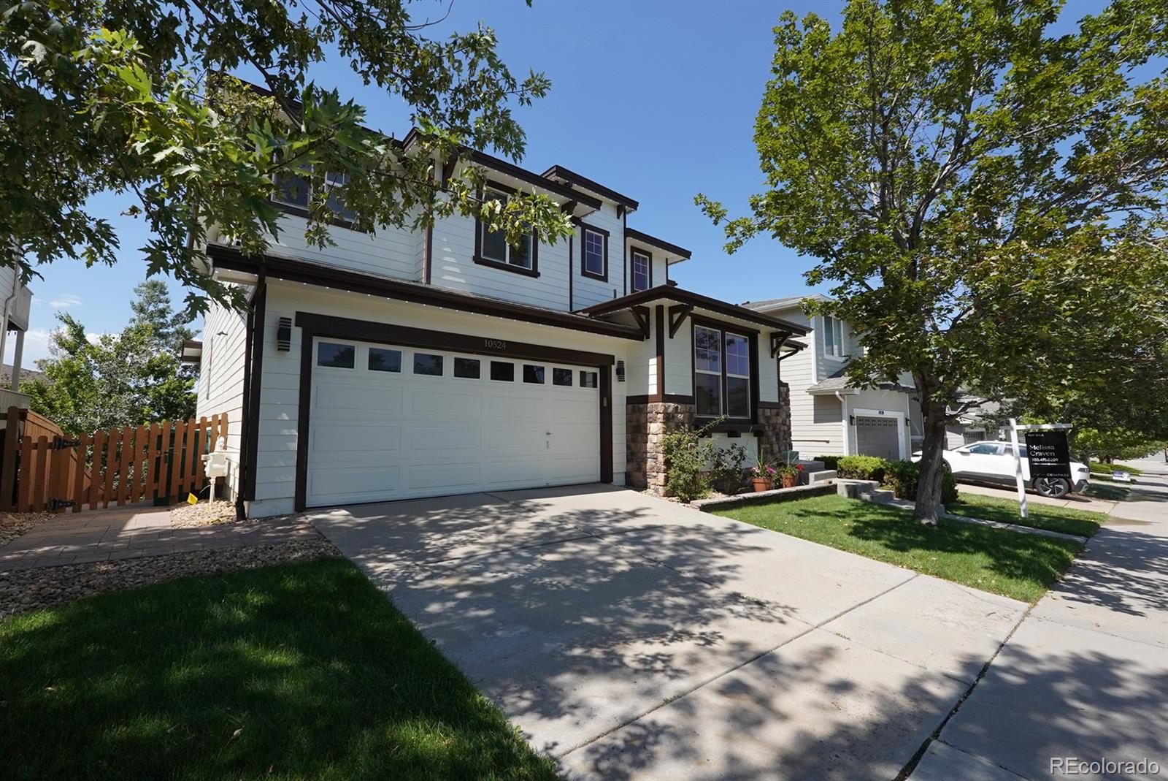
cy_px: 390
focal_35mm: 15
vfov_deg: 77.4
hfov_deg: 100.4
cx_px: 584
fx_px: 487
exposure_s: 1/800
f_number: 8
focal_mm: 10
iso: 400
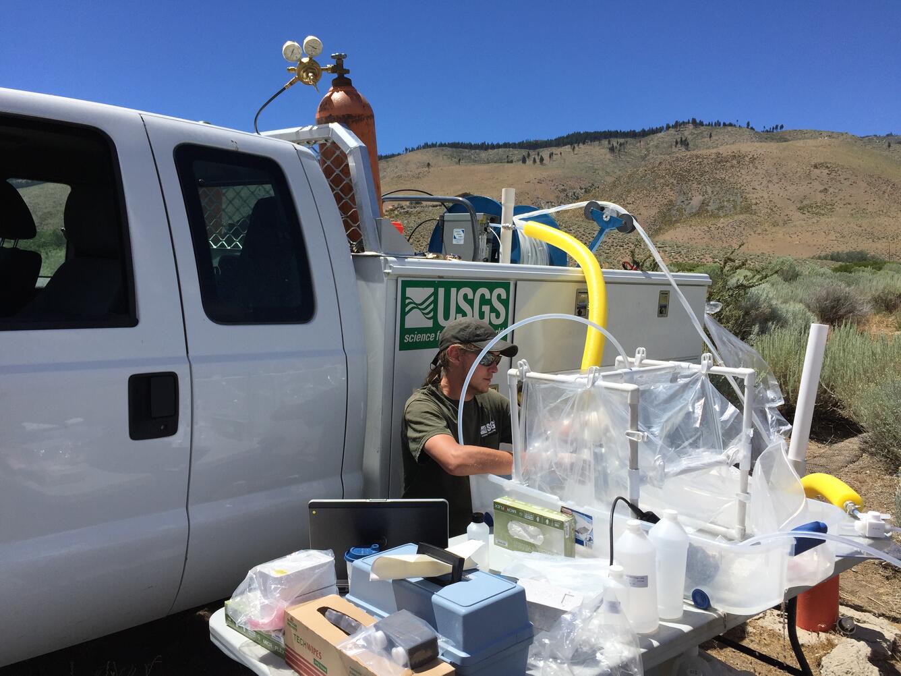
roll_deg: +2.6
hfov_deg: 61.7
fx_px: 755
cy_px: 338
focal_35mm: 29
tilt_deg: -2.0
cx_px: 450
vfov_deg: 48.2
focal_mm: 4.15
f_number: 2.2
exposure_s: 1/3049
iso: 32
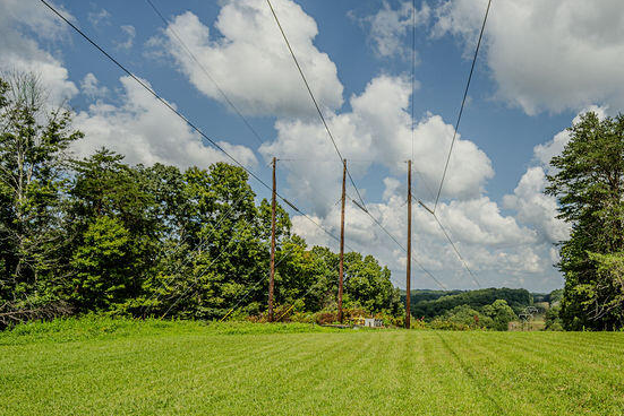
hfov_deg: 65.5
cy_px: 267
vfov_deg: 49.0
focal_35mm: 26
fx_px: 451
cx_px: 461
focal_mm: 14
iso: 160
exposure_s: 1/3200
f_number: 4
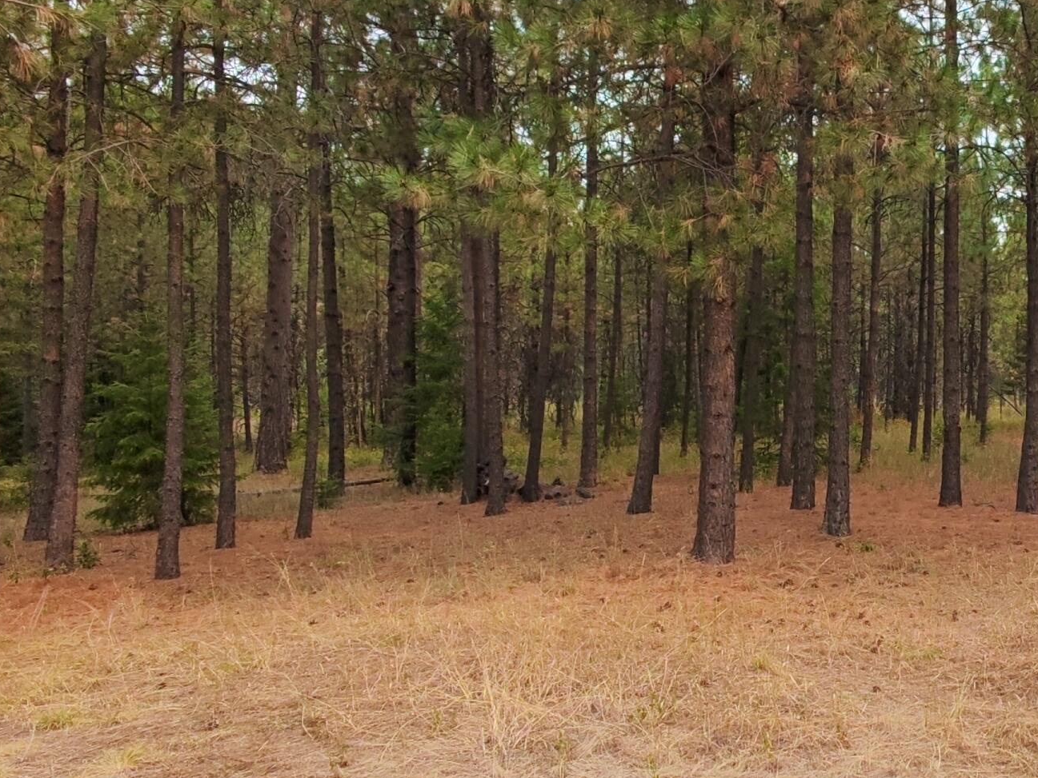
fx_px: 1110
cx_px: 889
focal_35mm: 37
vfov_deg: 38.7
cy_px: 370
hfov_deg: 46.3
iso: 101
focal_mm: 16
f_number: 2.55
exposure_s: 1/488
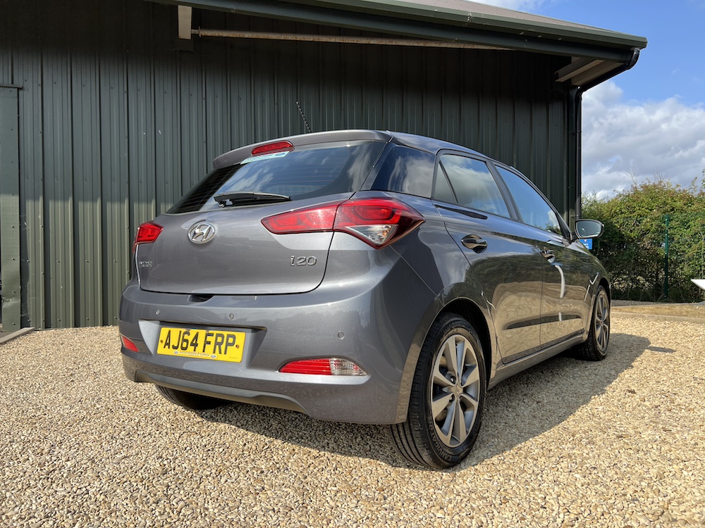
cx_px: 352
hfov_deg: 67.3
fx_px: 530
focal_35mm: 26
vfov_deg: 53.1
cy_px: 264
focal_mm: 5.7
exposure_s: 1/2404
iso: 50
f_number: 1.5
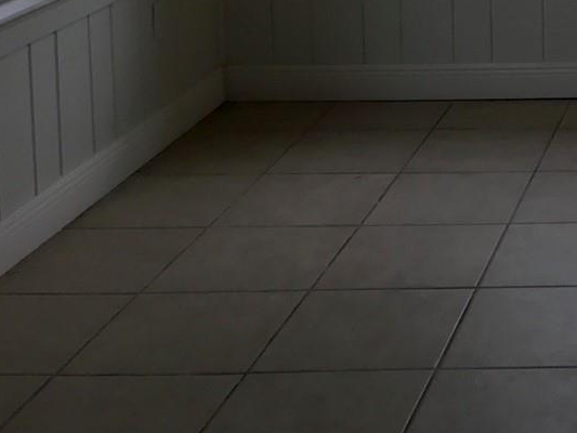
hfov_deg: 20.2
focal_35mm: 84
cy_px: -162
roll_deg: -0.3
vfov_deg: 16.4
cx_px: 854
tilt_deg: -4.7
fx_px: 1400
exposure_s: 1/120
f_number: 1.8
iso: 32
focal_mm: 3.99
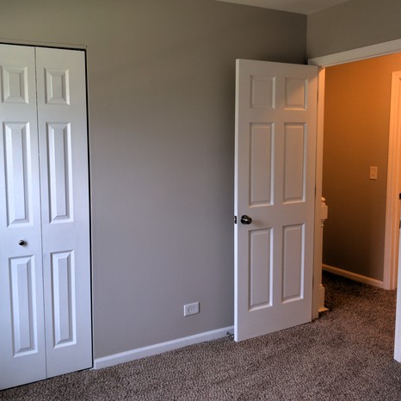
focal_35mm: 34
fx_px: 446
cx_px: 166
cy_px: 201
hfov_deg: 48.2
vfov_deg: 48.5
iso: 25
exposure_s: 1/60
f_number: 1.8
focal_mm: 3.99
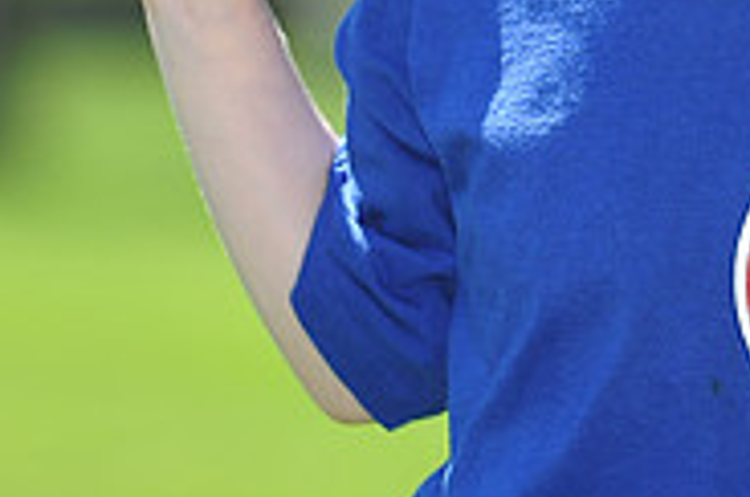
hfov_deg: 3.3
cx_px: 656
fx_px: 13123
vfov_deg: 2.2
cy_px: -228
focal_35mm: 631
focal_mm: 200
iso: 200
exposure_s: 1/500
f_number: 4.5
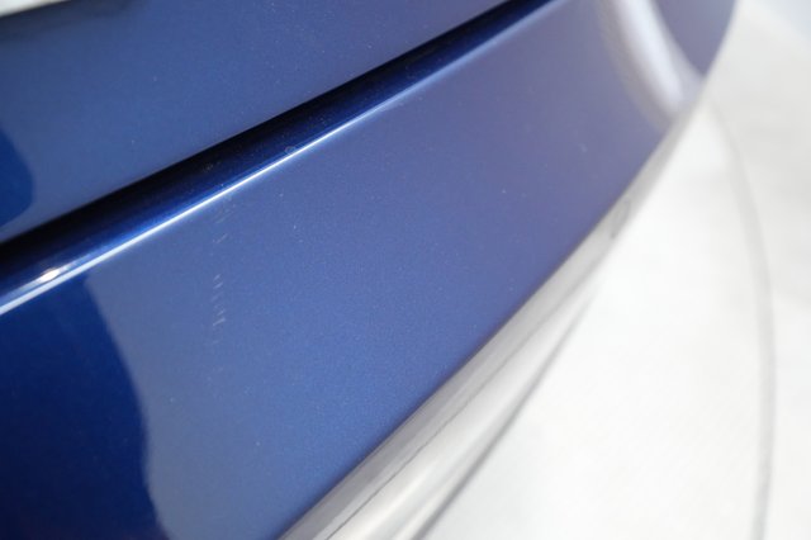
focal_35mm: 28
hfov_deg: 65.5
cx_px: 406
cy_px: 270
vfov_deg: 46.4
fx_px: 630
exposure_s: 1/100
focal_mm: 28
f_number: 4.5
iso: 5000
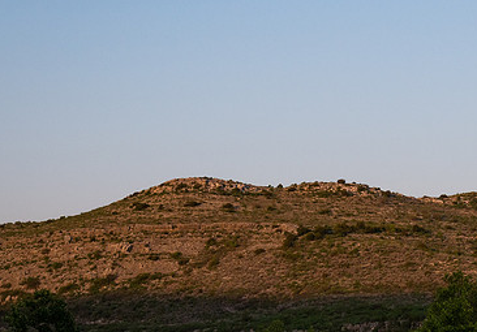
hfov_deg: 17.6
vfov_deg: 12.4
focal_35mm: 114
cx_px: 359
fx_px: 1532
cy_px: 245
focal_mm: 25
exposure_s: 1/800
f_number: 5
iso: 400
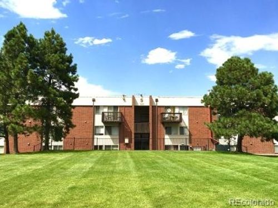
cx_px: 139
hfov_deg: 61.7
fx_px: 233
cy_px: 104
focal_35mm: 29
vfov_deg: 48.2
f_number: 2.2
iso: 25
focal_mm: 4.15
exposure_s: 1/1451
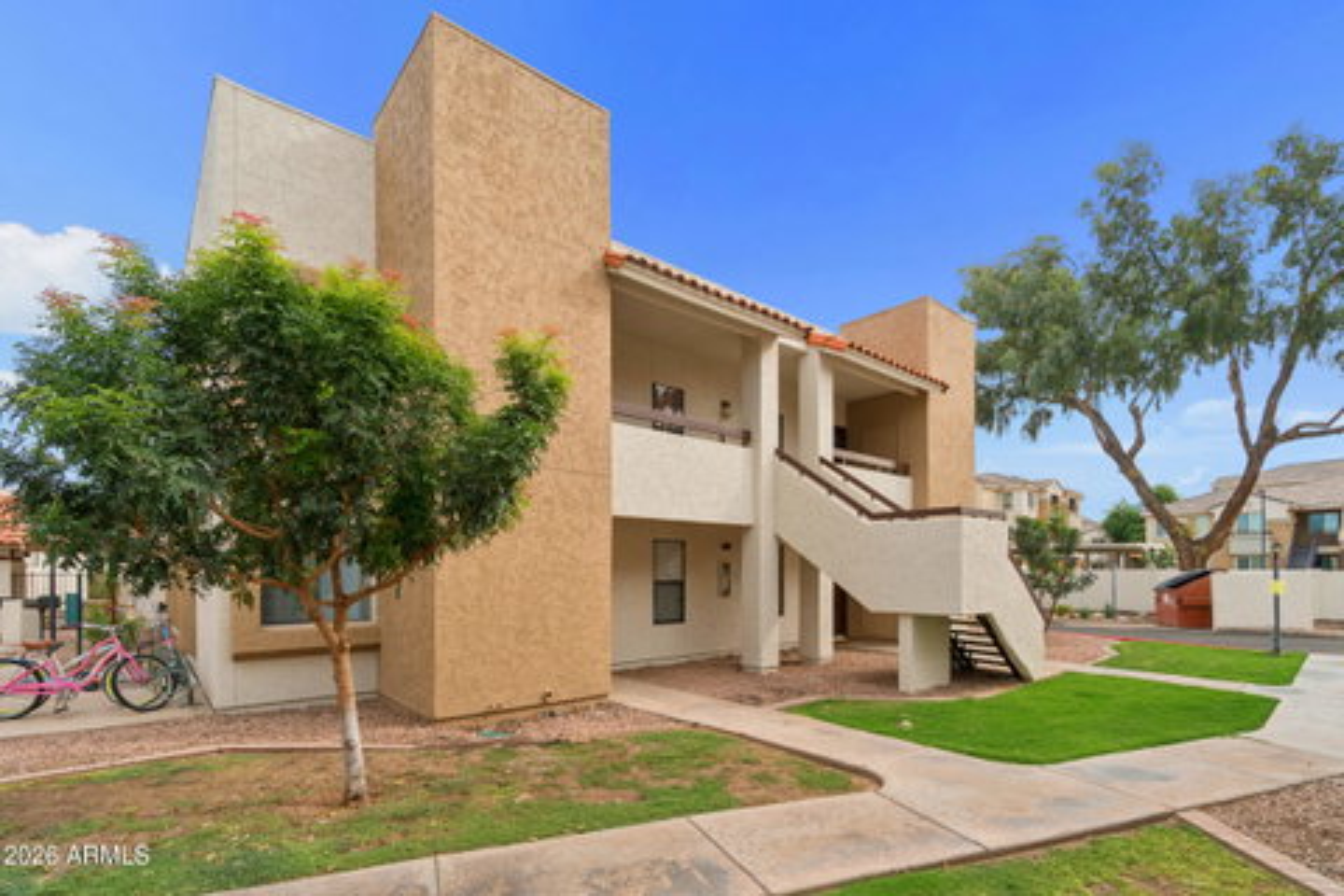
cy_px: 448
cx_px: 672
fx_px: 560
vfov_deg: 77.3
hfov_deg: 100.4
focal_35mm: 15
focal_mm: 10
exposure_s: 1/200
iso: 100
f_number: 8
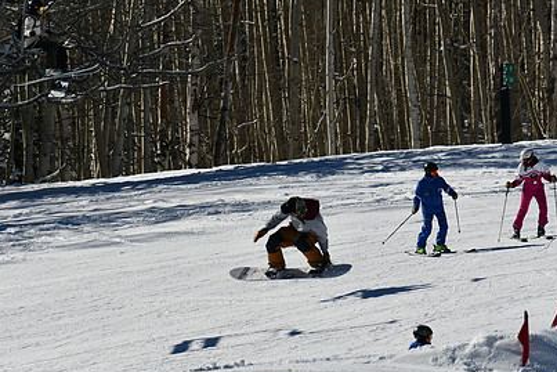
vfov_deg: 2.1
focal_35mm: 647
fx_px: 10014
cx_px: 279
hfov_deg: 3.2
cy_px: 233
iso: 100
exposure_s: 1/800
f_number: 10
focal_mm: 300
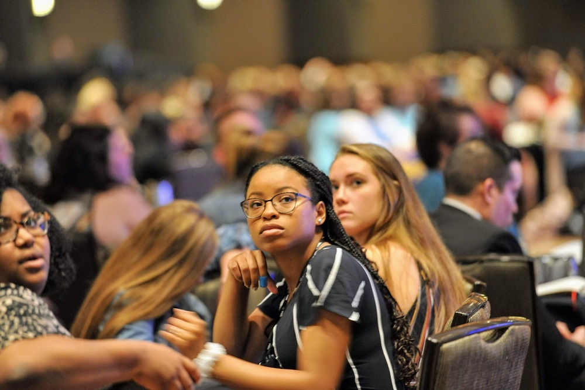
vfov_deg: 6.9
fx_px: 3250
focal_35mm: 200
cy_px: 195
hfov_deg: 10.3
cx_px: 292
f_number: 2.8
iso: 2200
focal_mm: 200
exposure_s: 1/30
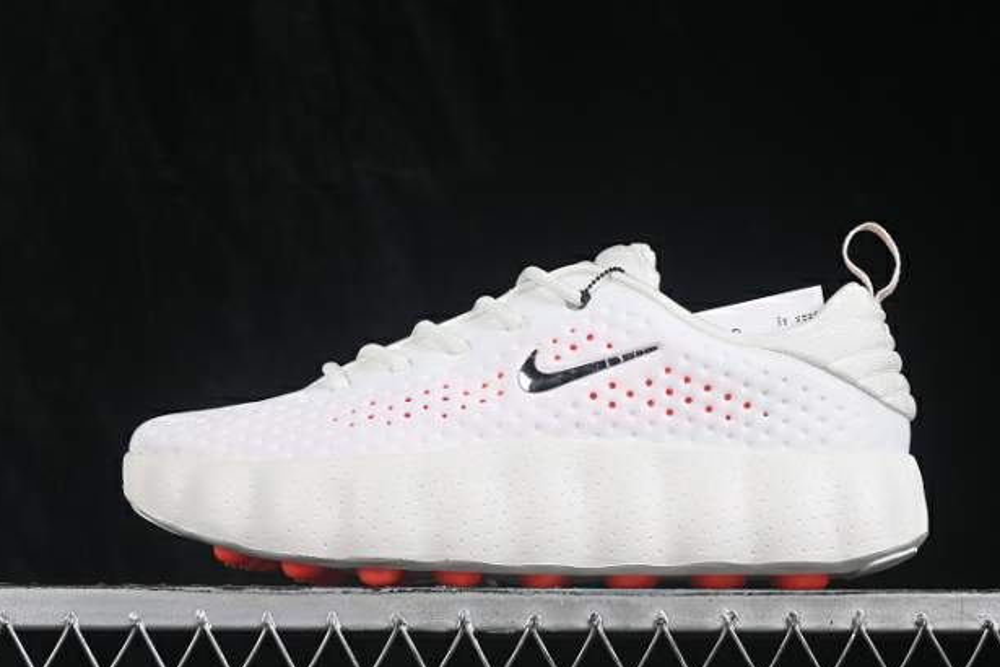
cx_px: 530
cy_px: 342
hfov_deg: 22.9
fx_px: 2472
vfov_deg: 15.4
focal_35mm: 89
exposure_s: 1/80
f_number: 8
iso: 160
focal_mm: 50
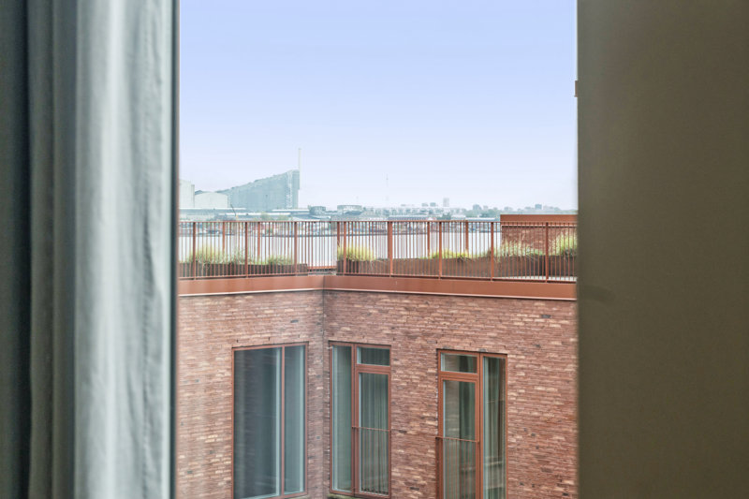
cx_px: 374
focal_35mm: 75
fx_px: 1560
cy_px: 250
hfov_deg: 27.0
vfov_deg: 18.2
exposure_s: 1/100
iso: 400
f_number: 7.1
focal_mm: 50
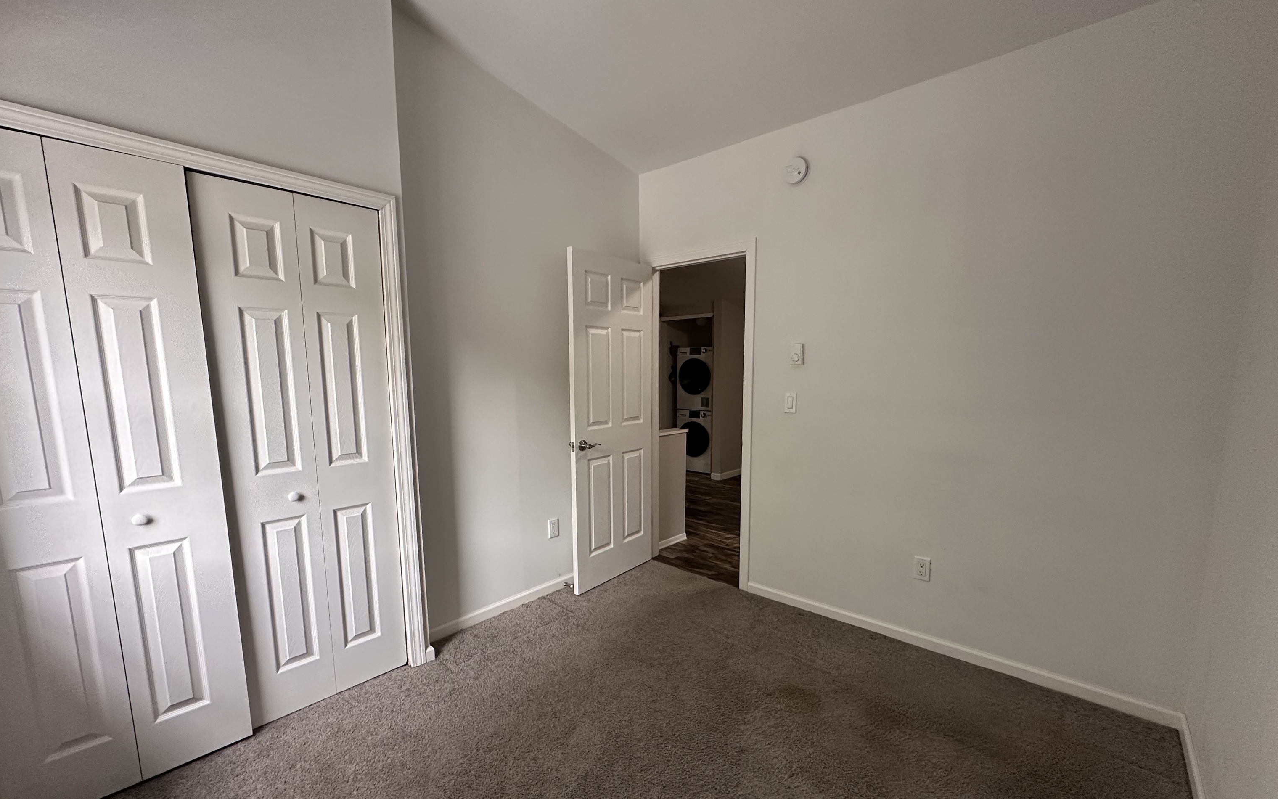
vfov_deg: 74.6
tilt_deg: -7.4
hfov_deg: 101.5
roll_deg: +0.5
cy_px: 437
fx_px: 522
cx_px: 642
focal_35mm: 15
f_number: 2.2
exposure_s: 1/60
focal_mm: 2.22
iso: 250
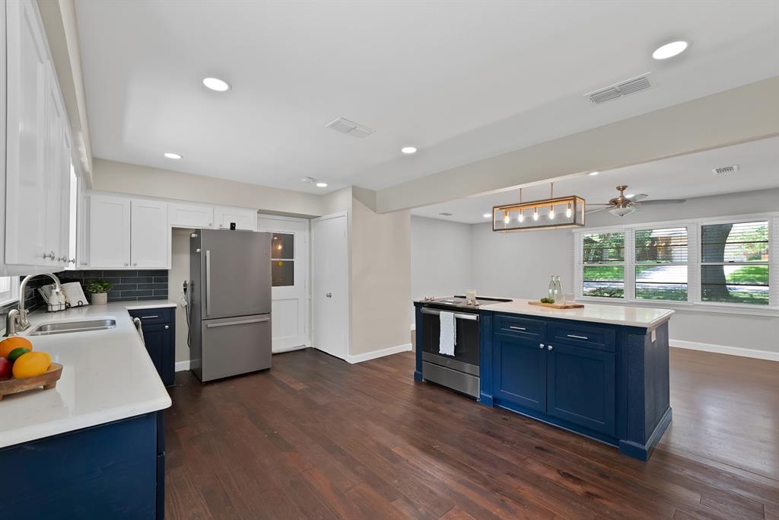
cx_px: 390
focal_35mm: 14
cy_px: 260
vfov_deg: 81.2
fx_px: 303
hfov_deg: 104.2
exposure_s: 1/2.5
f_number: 9
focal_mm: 14
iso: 640
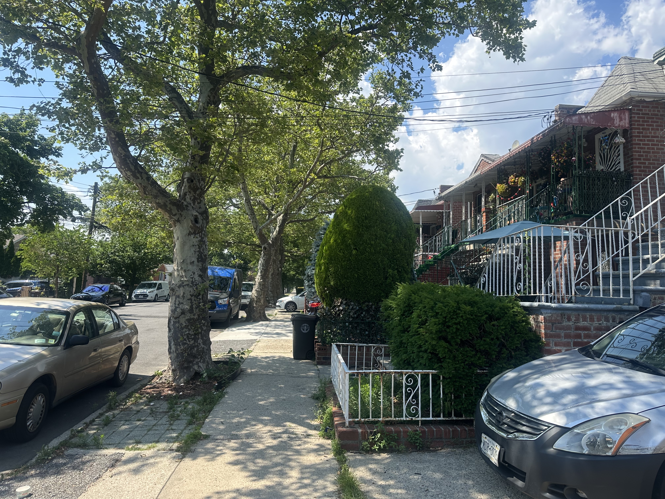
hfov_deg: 71.6
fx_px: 461
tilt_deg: +5.4
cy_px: 250
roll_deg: -1.5
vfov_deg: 56.8
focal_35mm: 24
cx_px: 332
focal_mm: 6.86
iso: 80
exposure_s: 1/1988
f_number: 1.78
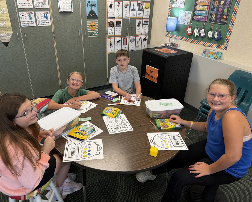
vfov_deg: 54.9
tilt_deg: -27.6
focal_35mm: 26
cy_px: 100
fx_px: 194
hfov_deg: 66.0
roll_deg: -0.6
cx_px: 121
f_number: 1.78
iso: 160
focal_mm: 6.76
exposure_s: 1/100
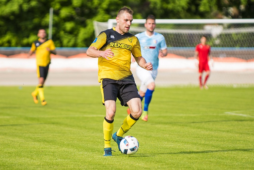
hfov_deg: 10.3
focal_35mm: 200
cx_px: 127
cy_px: 85
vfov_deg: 6.9
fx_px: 1411
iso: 200
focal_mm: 200
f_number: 2.8
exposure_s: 1/1600
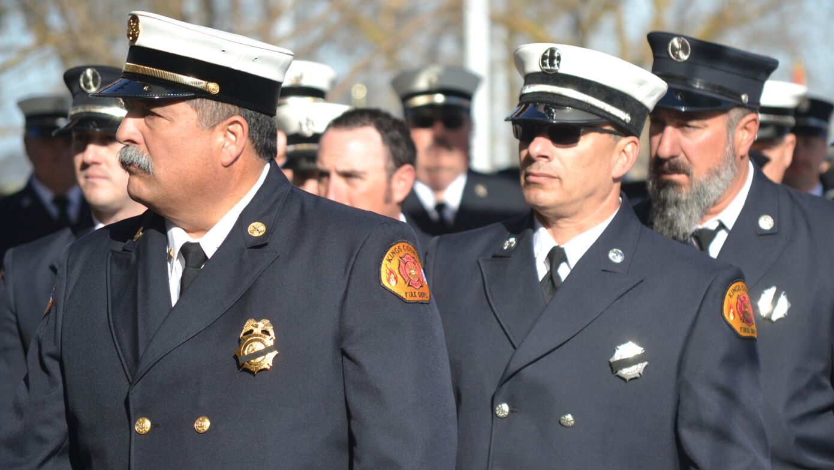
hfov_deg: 7.5
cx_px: 485
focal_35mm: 289
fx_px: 6385
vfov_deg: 4.2
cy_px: 290
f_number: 5.6
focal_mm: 145
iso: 200
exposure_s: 1/500
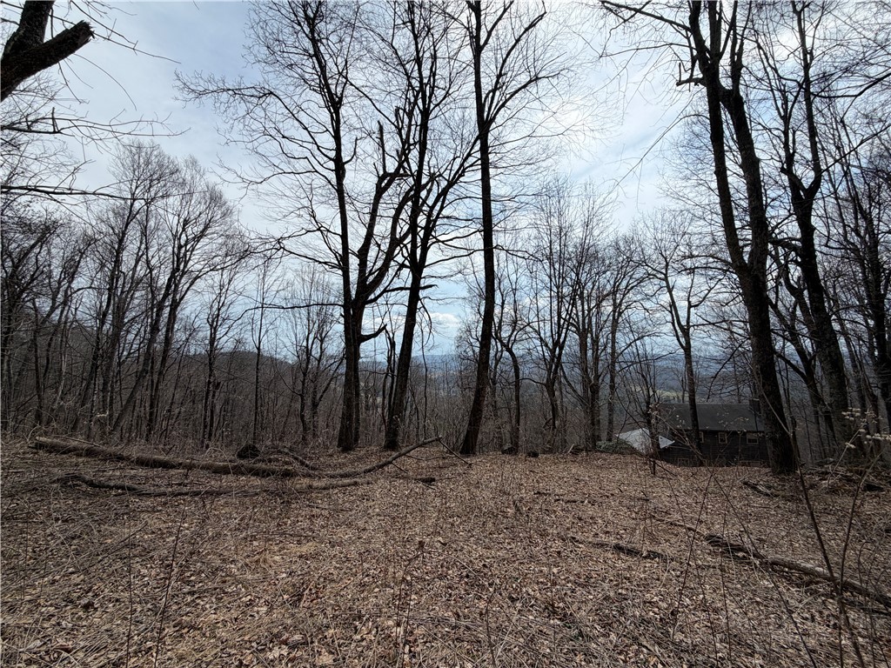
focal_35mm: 14
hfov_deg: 102.1
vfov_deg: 85.7
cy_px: 334
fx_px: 360
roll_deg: +1.0
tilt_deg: +4.3
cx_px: 446
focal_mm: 2.22
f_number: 2.2
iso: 20
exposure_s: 1/1399
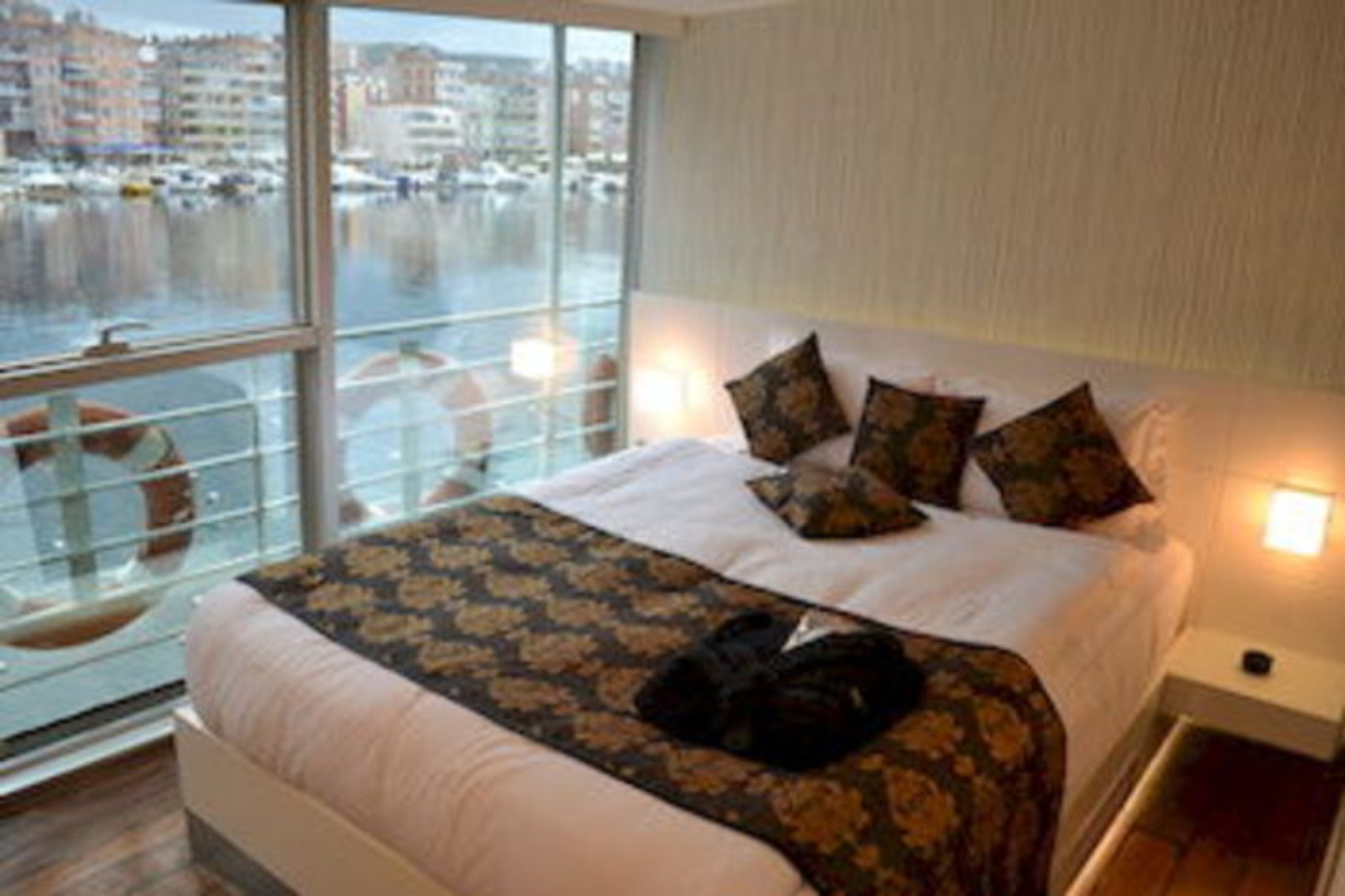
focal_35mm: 27
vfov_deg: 47.9
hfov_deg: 67.4
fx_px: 1009
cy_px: 448
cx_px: 672
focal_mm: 18
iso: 400
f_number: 4
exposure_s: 1/60
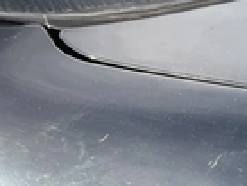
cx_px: 311
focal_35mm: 84
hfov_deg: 21.3
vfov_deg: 17.5
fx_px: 600
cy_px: 145
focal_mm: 3
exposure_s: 1/450
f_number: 1.8
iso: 25
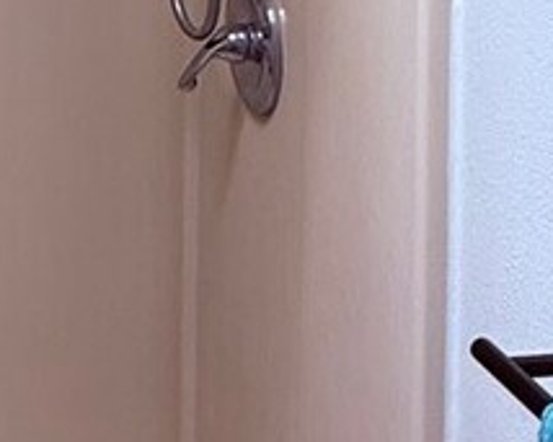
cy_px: -253
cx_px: -209
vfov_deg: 15.2
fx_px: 1505
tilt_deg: -3.1
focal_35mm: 92
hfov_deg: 18.9
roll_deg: +0.8
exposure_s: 1/99
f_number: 2.2
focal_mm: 2.22
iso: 64
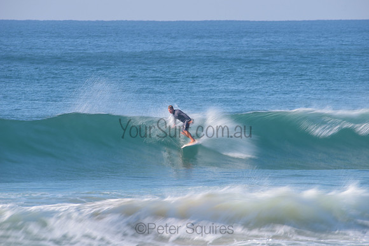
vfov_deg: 2.8
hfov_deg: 4.1
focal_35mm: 500
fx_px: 5126
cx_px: 184
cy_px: 123
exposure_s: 1/13
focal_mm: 500
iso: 31
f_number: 13
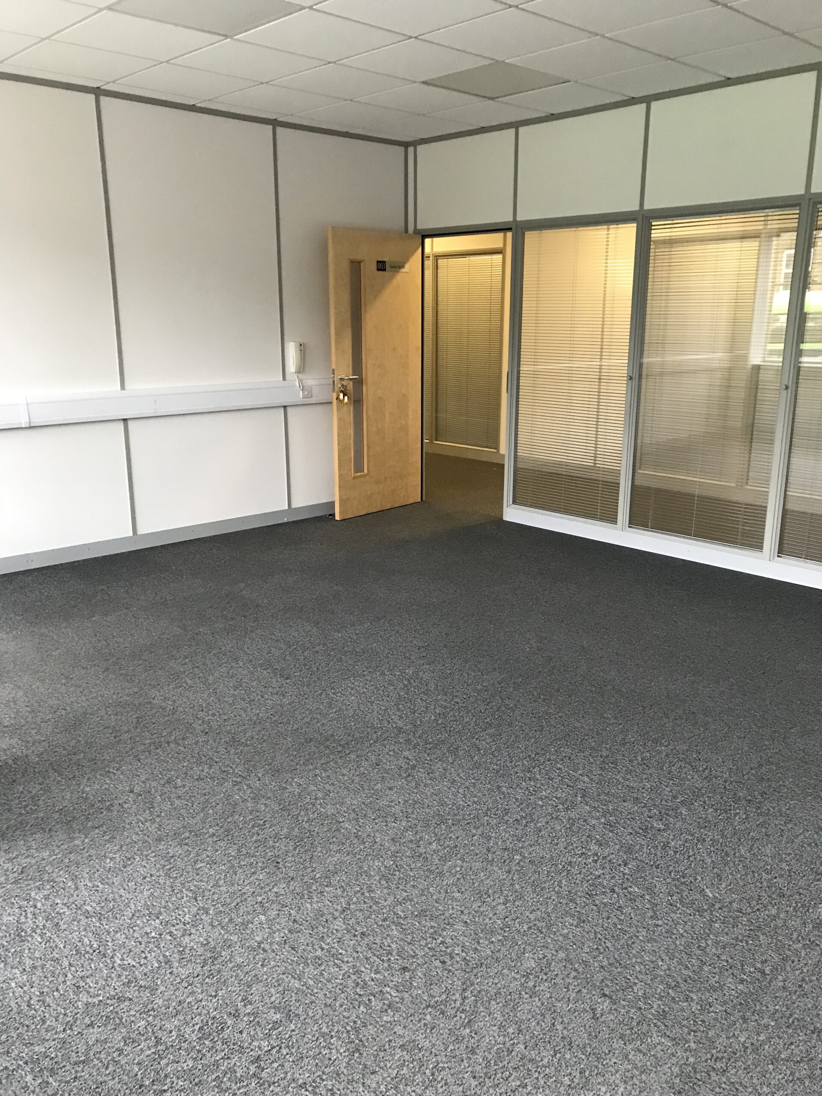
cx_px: 411
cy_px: 548
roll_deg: -0.2
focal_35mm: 28
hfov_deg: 49.7
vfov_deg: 63.4
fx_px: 887
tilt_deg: -14.5
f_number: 1.8
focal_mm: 3.99
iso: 100
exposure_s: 1/17
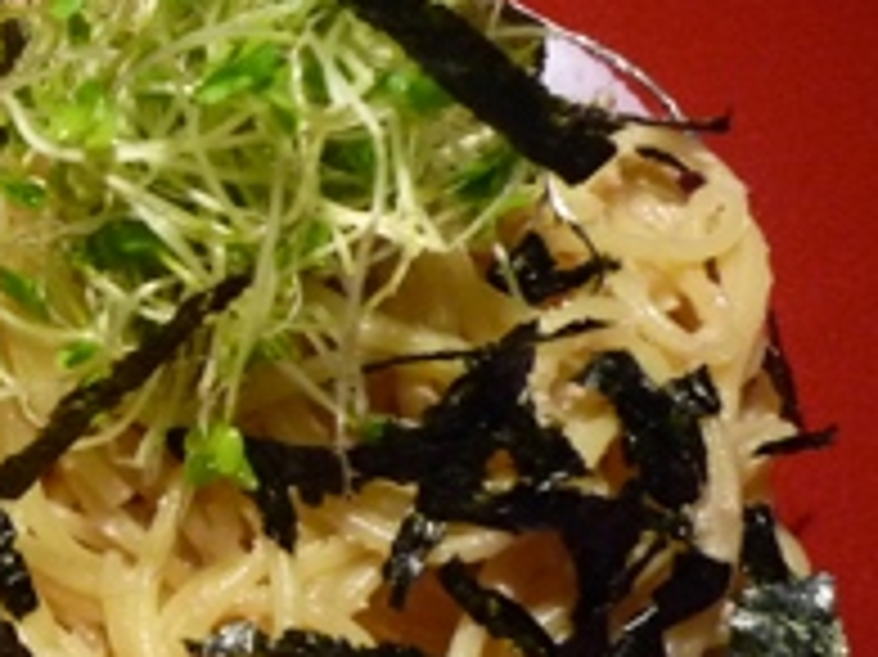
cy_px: 245
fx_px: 1496
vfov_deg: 24.7
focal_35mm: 59
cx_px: -68
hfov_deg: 29.7
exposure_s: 1/8
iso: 400
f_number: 2.8
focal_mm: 4.4
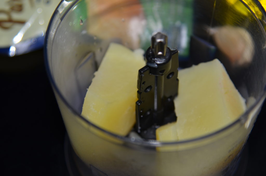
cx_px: 133
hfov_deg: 21.0
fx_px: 719
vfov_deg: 14.0
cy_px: 88
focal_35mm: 98
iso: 160
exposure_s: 1/60
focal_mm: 65
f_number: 4
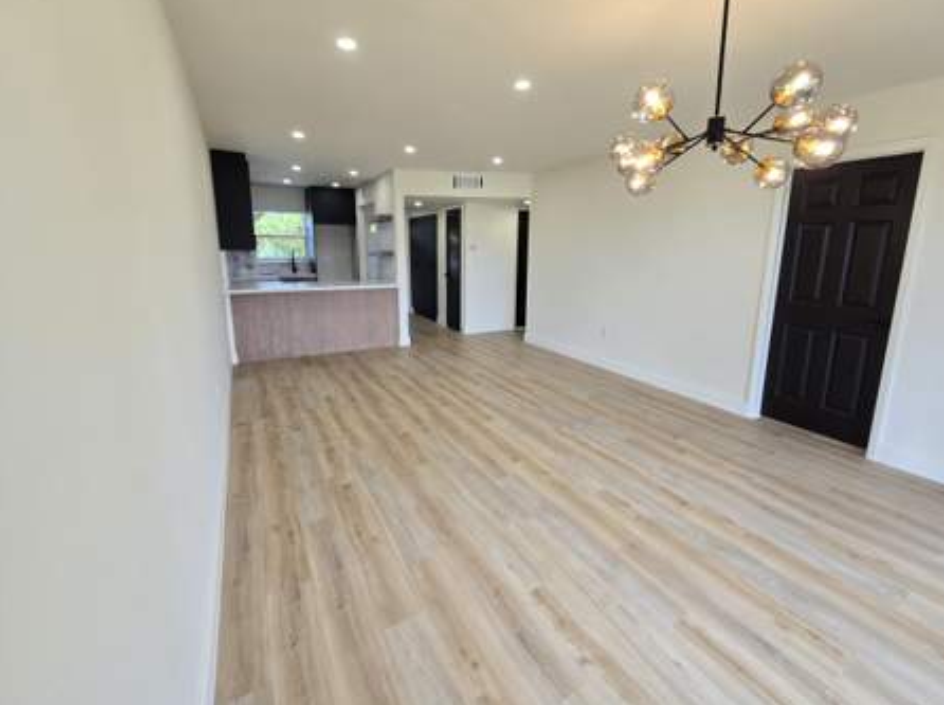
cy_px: 331
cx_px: 504
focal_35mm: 14
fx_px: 381
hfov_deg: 102.0
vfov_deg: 85.4
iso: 64
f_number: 2.2
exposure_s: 1/60
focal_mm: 2.2
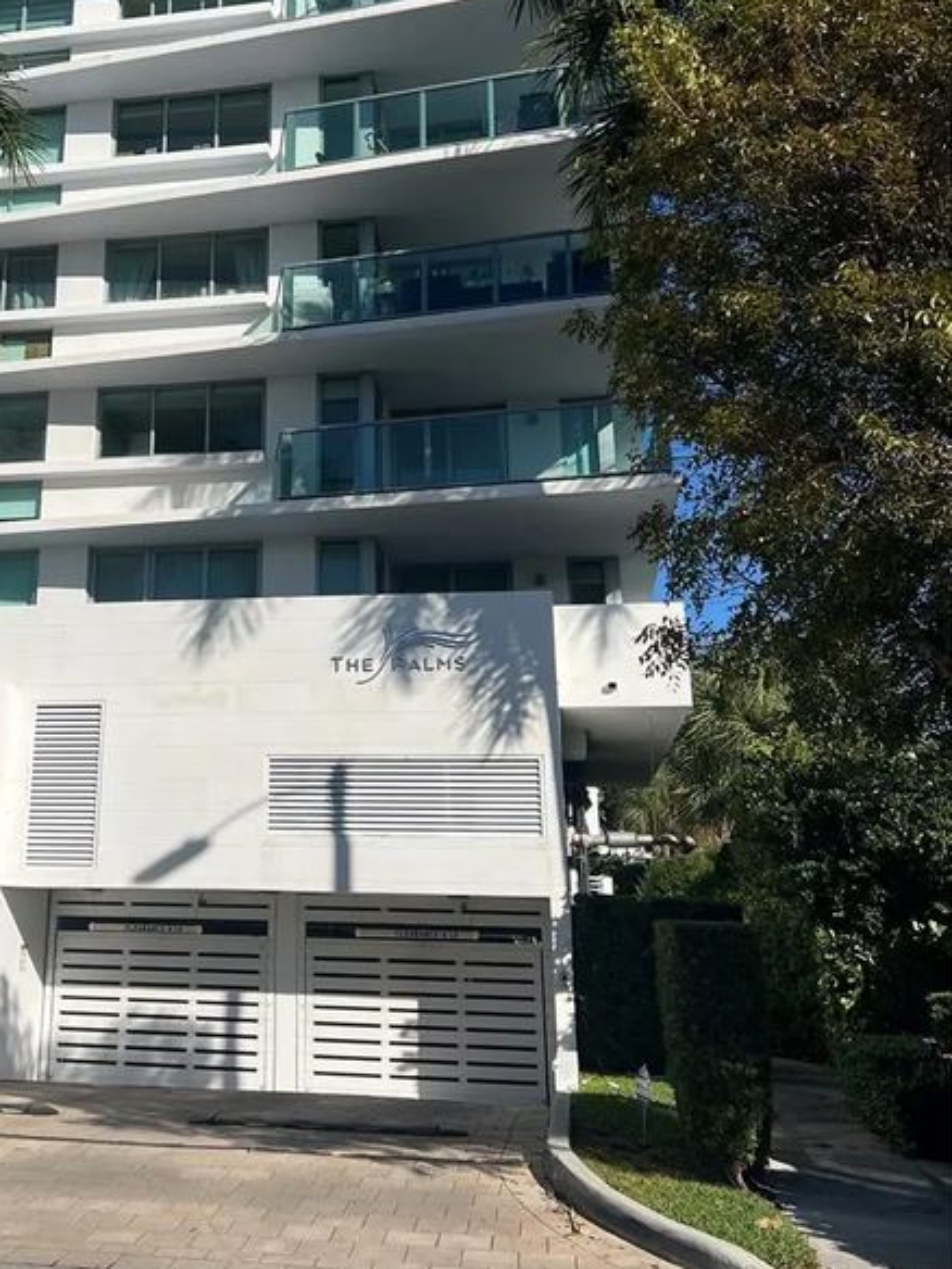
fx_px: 1393
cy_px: 490
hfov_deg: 37.0
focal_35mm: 38
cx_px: 259
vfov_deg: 48.6
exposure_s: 1/8696
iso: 50
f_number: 1.5
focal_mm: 5.7
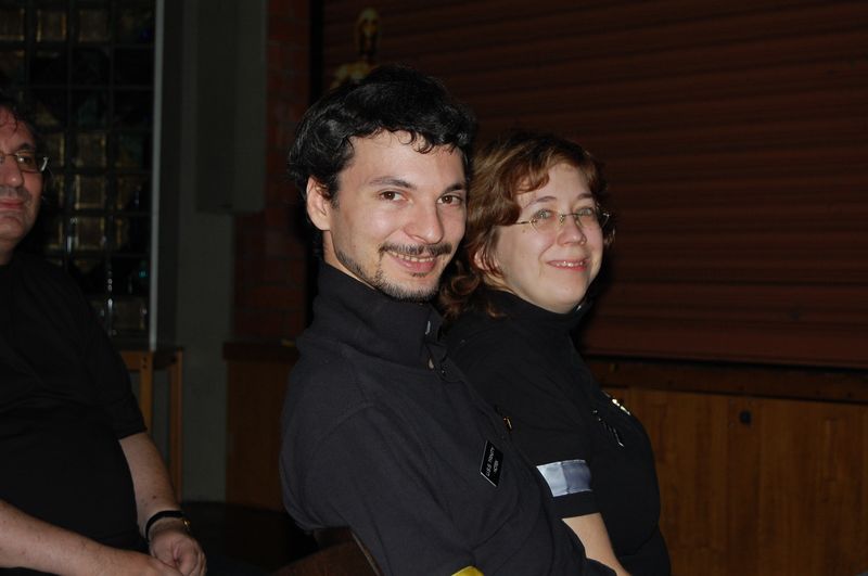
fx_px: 1734
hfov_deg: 28.1
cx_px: 434
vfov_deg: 18.9
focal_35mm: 72
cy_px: 288
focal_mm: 48
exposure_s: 1/60
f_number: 5.6
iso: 400
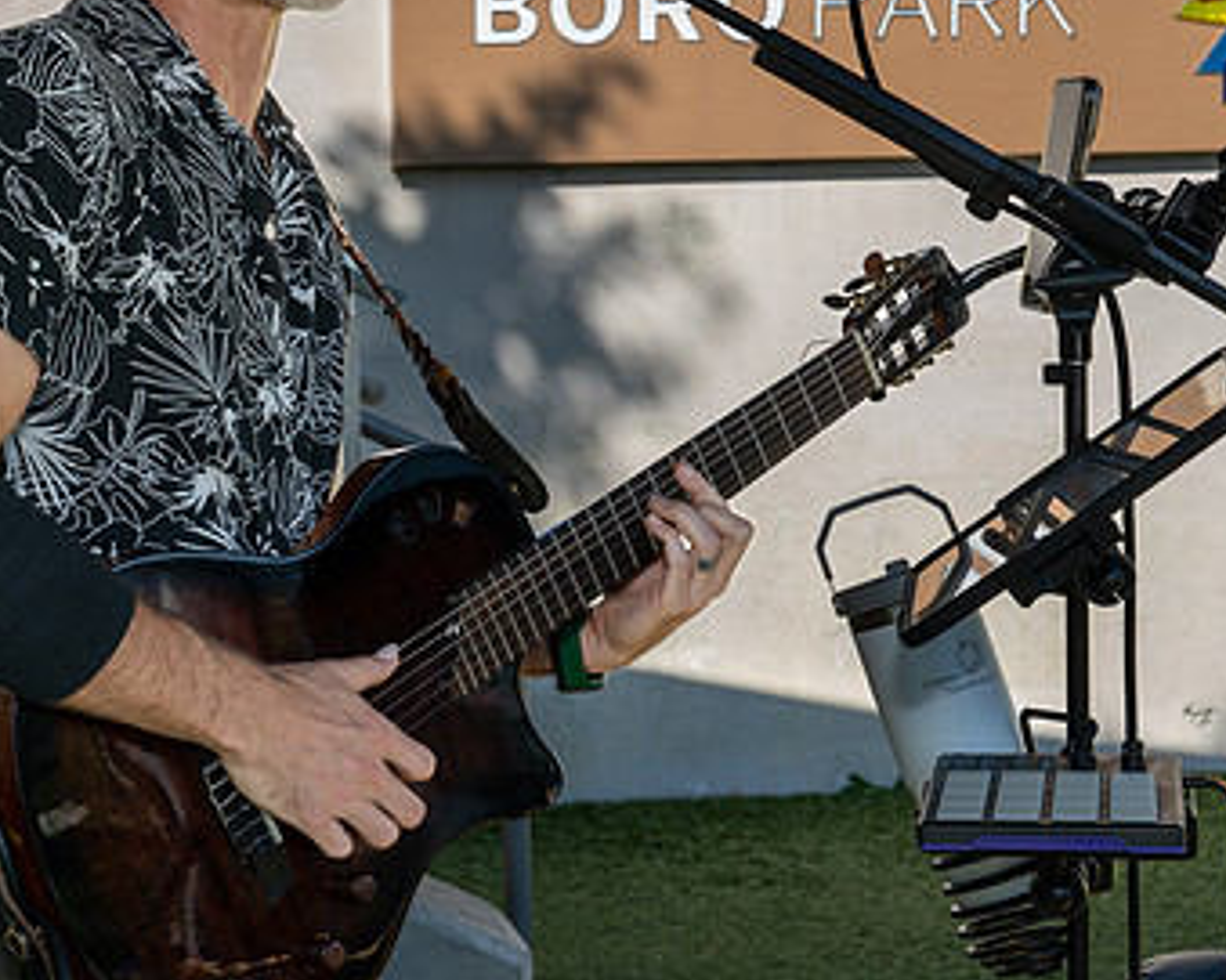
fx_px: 2902
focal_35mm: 80
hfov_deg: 23.4
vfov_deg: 19.1
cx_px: 201
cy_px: 324
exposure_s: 1/250
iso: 180
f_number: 8
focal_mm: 36
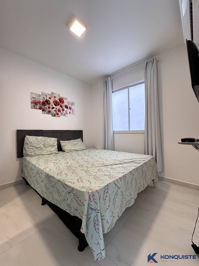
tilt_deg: +0.2
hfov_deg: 85.7
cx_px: 100
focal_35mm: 14
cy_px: 133
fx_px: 107
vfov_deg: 102.1
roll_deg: -0.5
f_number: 2.2
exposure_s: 1/60
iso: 160
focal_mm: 2.22
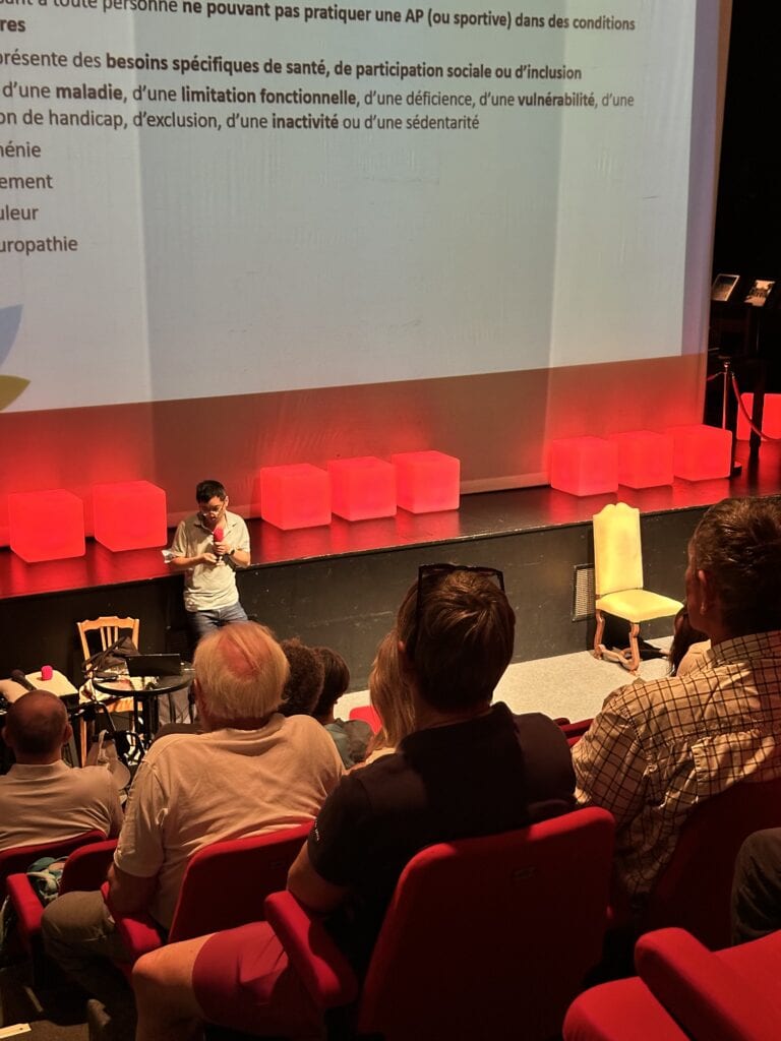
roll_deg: -0.6
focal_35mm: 48
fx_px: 1444
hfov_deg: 30.3
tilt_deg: -14.0
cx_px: 390
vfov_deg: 39.7
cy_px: 520
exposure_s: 1/25
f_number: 1.78
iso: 500
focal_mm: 6.86
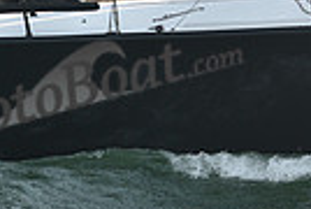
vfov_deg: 4.6
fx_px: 2615
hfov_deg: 6.7
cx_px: -202
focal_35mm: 302
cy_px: 1
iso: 250
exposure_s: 1/640
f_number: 4.5
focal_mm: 70
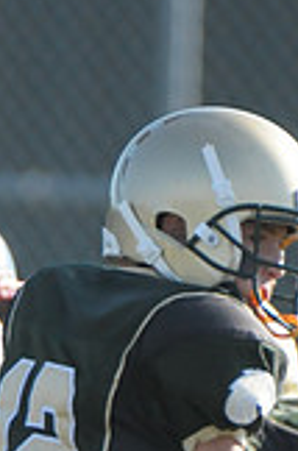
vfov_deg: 1.1
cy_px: 674
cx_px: 102
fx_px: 24193
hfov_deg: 0.7
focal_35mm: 1936
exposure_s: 1/4000
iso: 1600
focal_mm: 360
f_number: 4
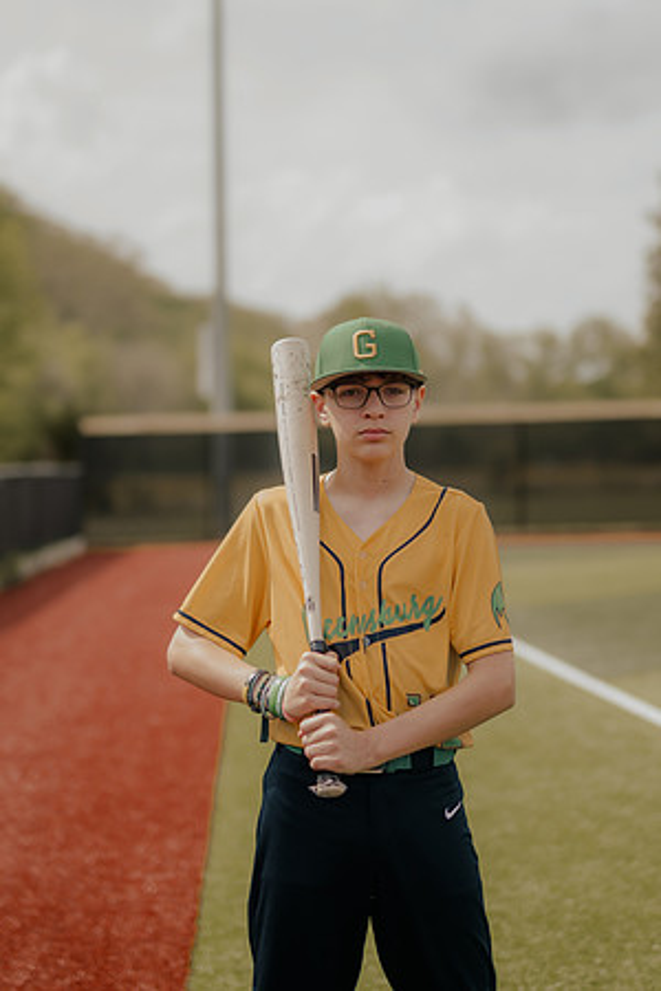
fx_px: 2065
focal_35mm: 75
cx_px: 330
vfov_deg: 27.0
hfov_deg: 18.2
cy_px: 496
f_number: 1.4
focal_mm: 50
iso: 125
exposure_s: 1/2500
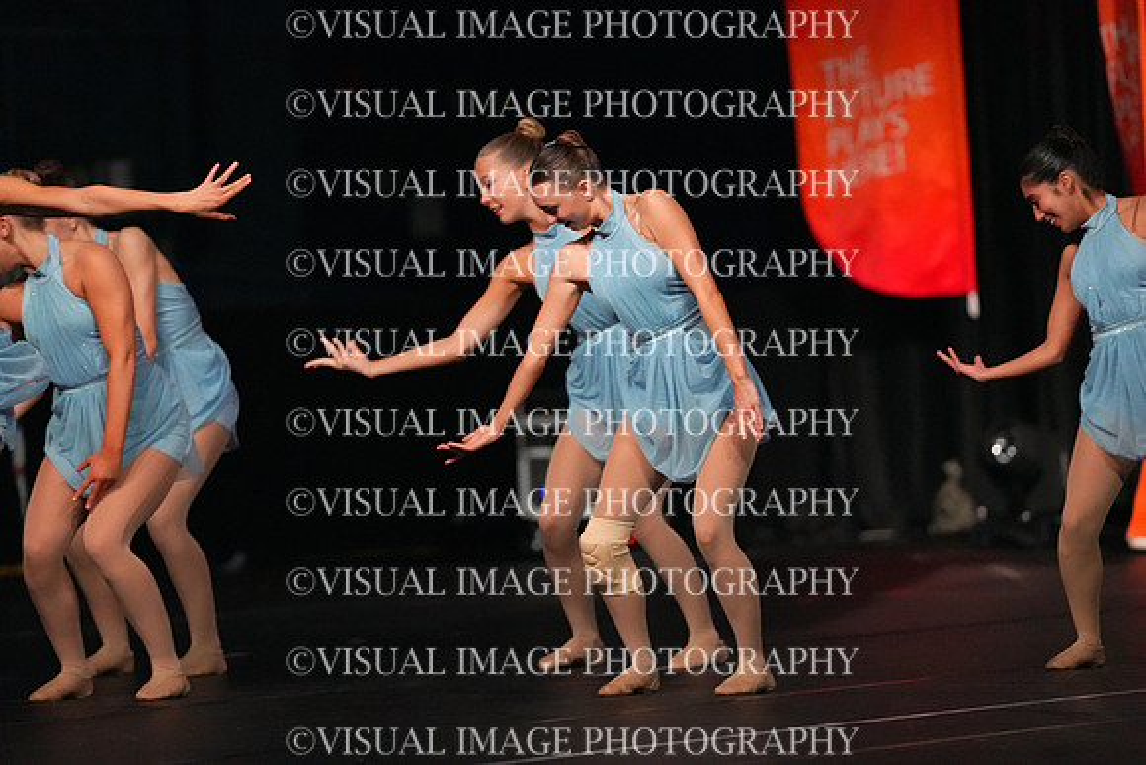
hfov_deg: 6.9
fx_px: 9552
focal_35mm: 300
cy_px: 382
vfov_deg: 4.6
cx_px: 573
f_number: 3.5
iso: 16000
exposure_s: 1/1250
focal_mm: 300
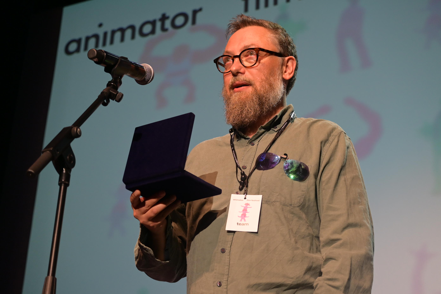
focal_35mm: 75
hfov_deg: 27.0
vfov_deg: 18.2
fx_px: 919
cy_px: 147
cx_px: 220
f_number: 4.5
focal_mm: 50
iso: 1250
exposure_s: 1/60
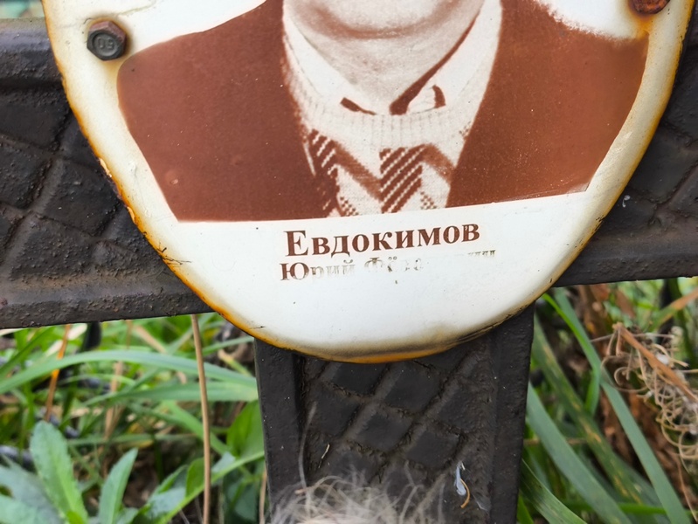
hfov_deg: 38.2
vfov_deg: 29.1
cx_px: 349
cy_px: 262
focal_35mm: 50
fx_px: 1009
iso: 100
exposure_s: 1/120
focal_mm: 4.71
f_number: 1.7
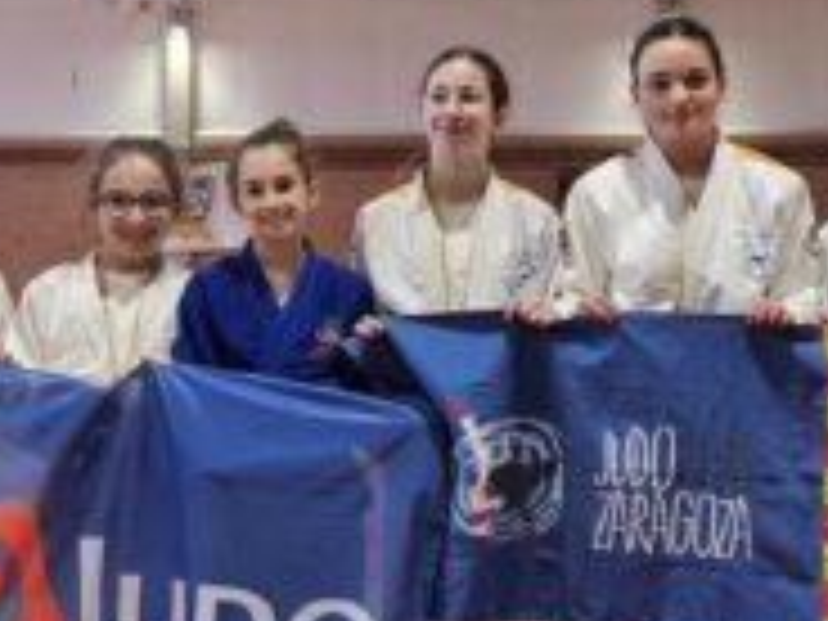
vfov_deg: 15.4
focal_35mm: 96
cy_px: 288
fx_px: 2296
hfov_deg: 20.4
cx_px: 500
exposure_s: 1/100
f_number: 1.8
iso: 80
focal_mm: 5.4
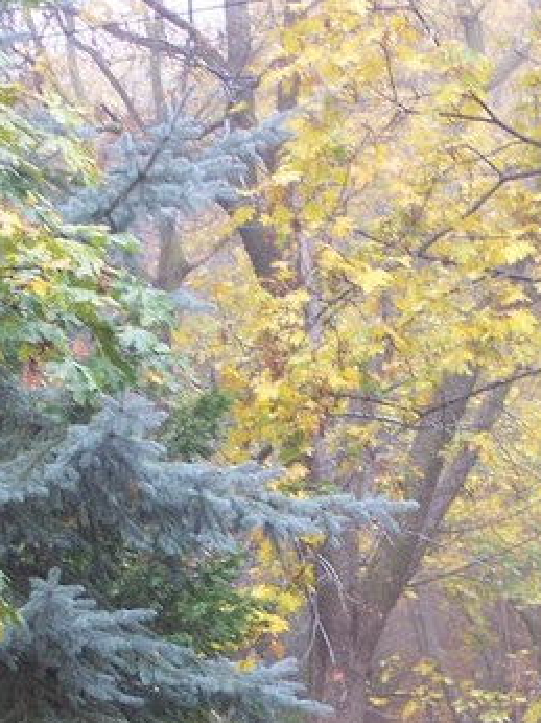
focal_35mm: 164
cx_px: 370
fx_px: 3422
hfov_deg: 9.0
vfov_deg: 12.0
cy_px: 637
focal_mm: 13.5
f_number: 4.1
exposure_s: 1/45
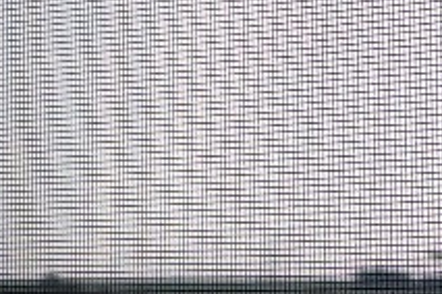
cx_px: -162
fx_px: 2971
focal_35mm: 242
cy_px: -54
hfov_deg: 8.4
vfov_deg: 5.7
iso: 100
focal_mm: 10.2
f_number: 3.5
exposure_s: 1/125
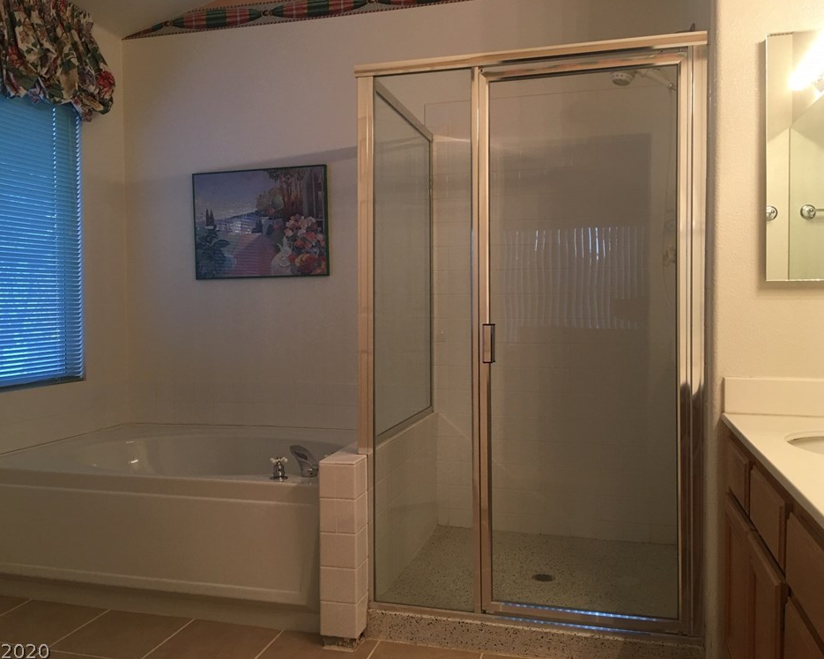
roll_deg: -0.4
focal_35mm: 31
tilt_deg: -0.1
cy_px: 328
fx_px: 756
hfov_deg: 57.2
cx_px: 405
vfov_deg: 47.1
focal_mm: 4.15
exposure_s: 1/15
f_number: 2.2
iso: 50
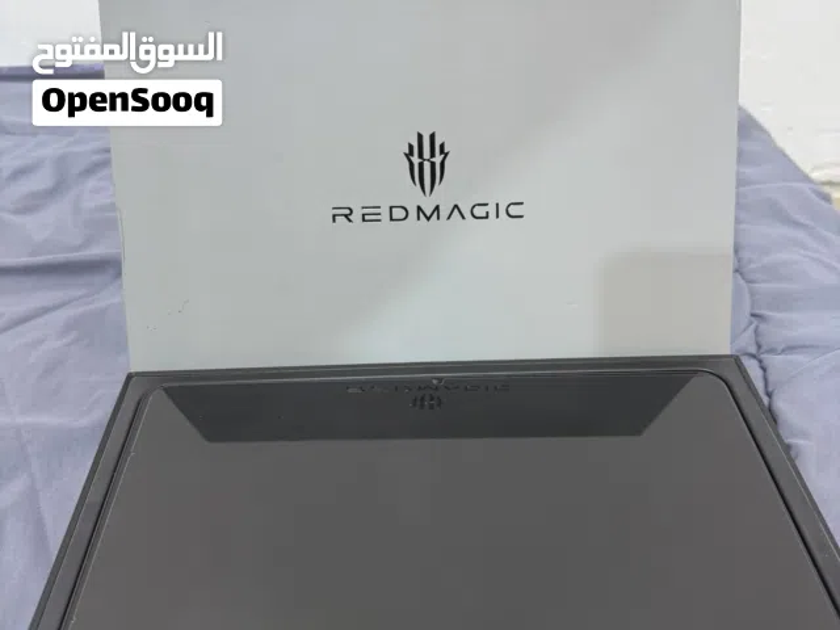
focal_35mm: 24
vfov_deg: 56.8
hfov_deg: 71.6
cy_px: 315
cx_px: 420
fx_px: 582
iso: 250
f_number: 1.78
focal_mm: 6.76
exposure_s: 1/50
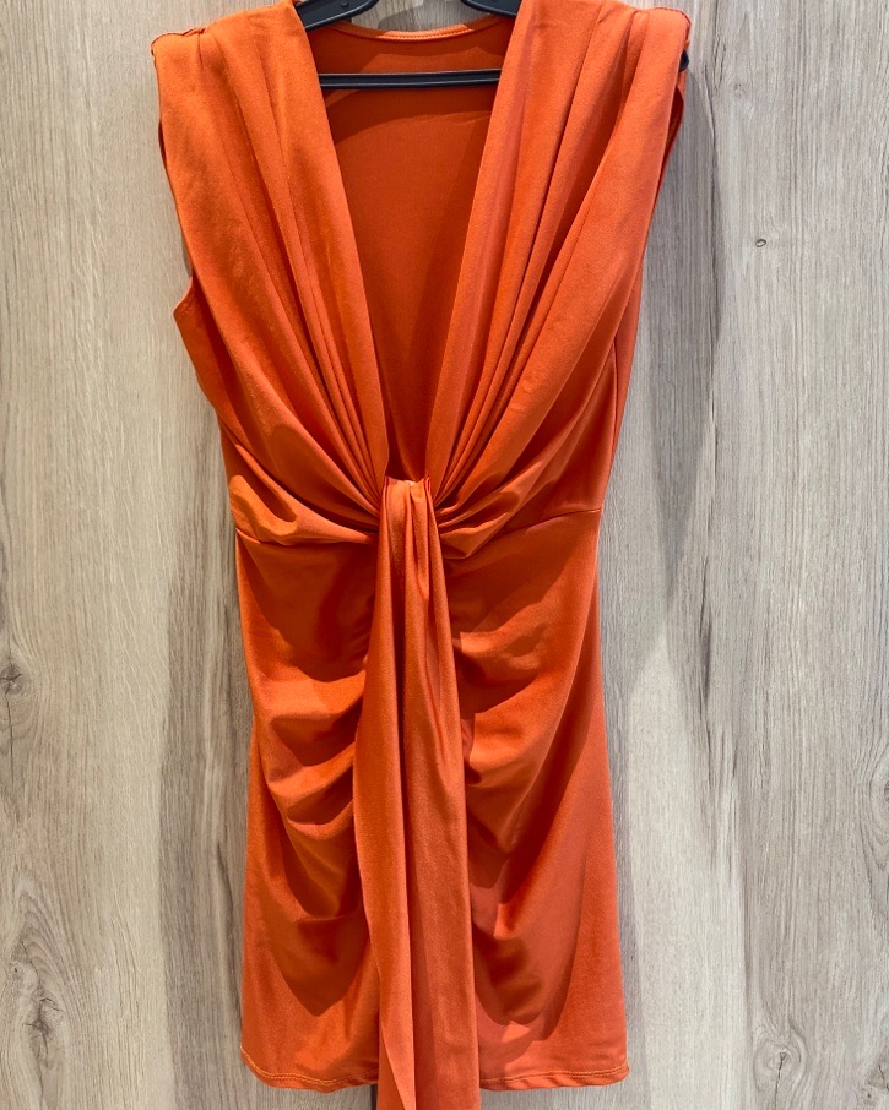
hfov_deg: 51.5
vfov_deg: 62.2
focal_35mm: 28
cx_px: 439
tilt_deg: -6.3
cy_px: 532
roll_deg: +1.2
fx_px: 921
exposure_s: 1/50
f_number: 1.8
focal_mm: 4.25
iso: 250
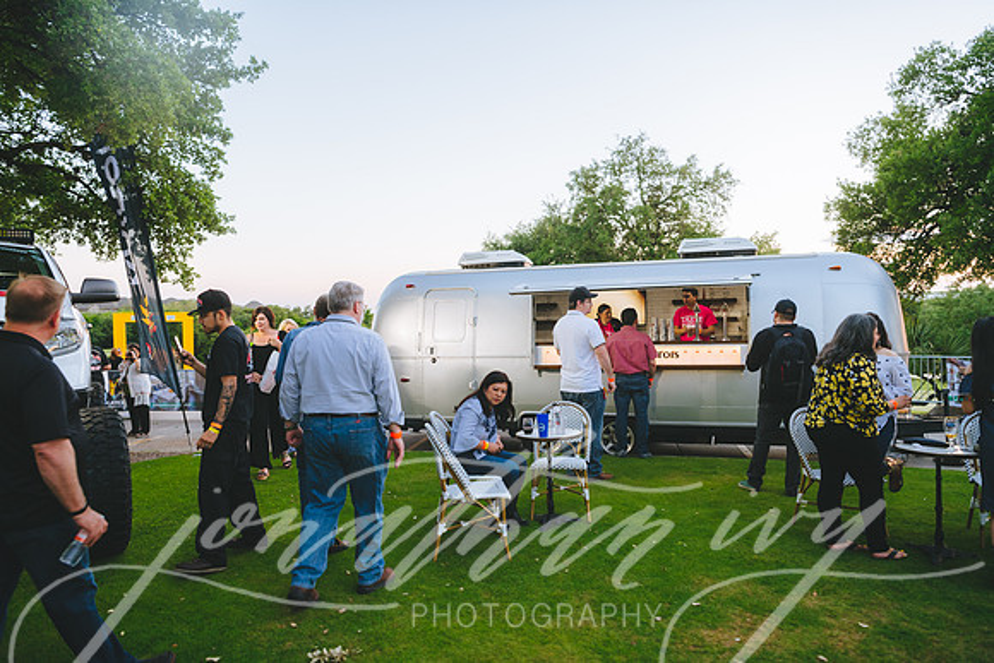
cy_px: 332
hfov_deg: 73.7
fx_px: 663
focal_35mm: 24
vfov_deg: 53.2
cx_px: 497
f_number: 3.5
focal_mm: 24
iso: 320
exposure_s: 1/100
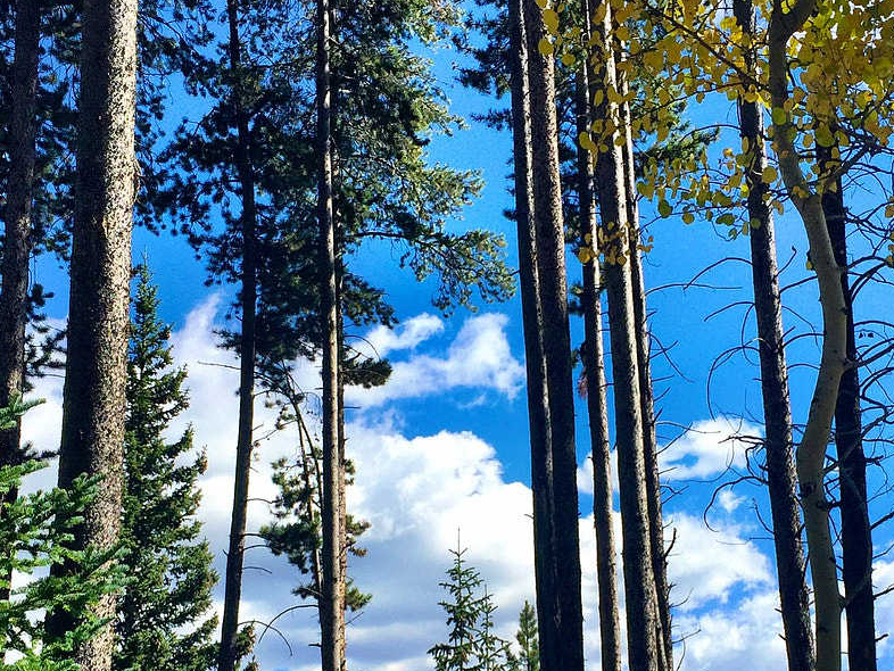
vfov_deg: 24.6
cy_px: 477
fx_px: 1524
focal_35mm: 59
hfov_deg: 32.6
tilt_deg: +14.2
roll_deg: +1.2
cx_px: 536
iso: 32
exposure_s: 1/2198
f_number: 2.2
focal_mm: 4.15
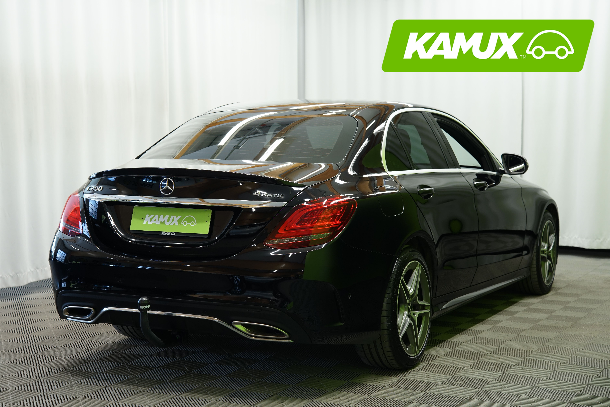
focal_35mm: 63
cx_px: 305
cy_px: 204
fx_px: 1067
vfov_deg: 21.6
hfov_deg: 31.9
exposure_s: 1/15
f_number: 5.6
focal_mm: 63
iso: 500
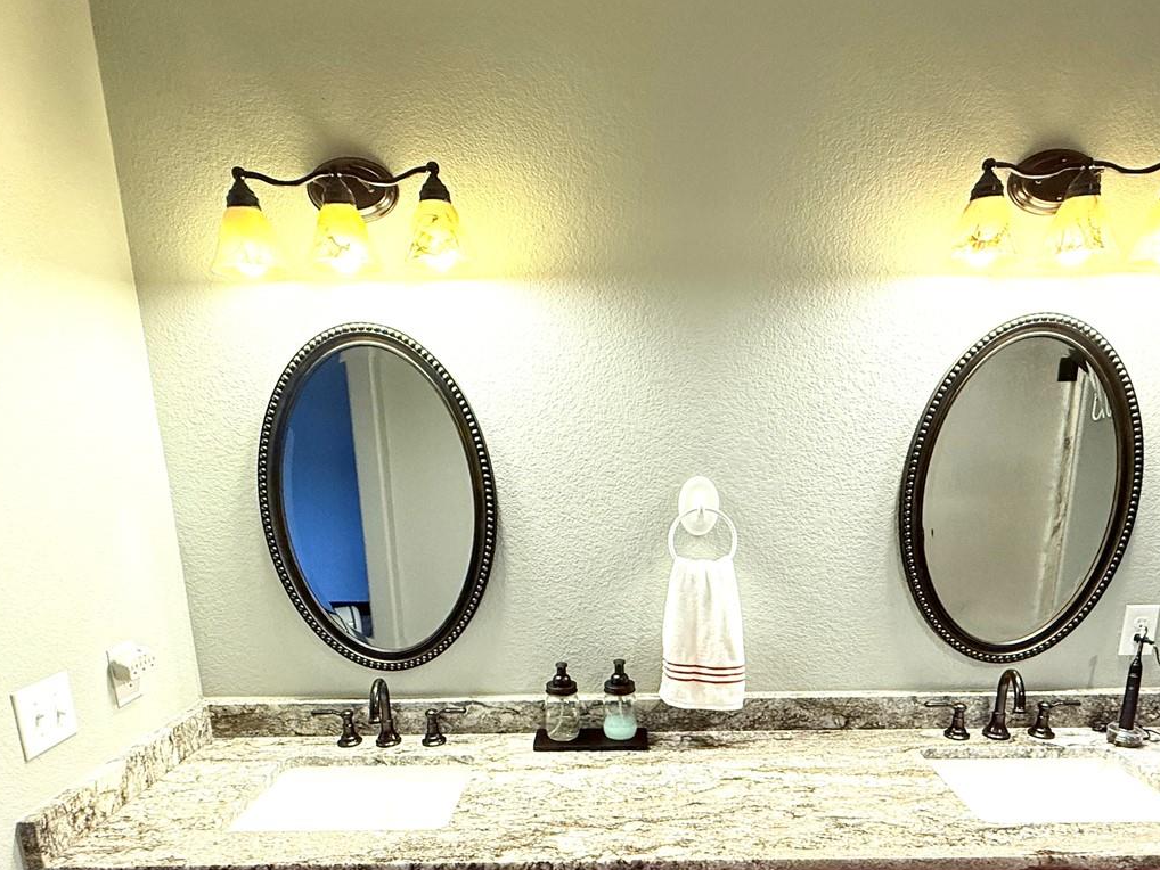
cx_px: 623
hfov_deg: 76.3
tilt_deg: -12.4
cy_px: 609
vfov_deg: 59.1
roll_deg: +1.2
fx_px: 737
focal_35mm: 22
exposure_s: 1/120
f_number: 2.2
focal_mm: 2.22
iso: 400
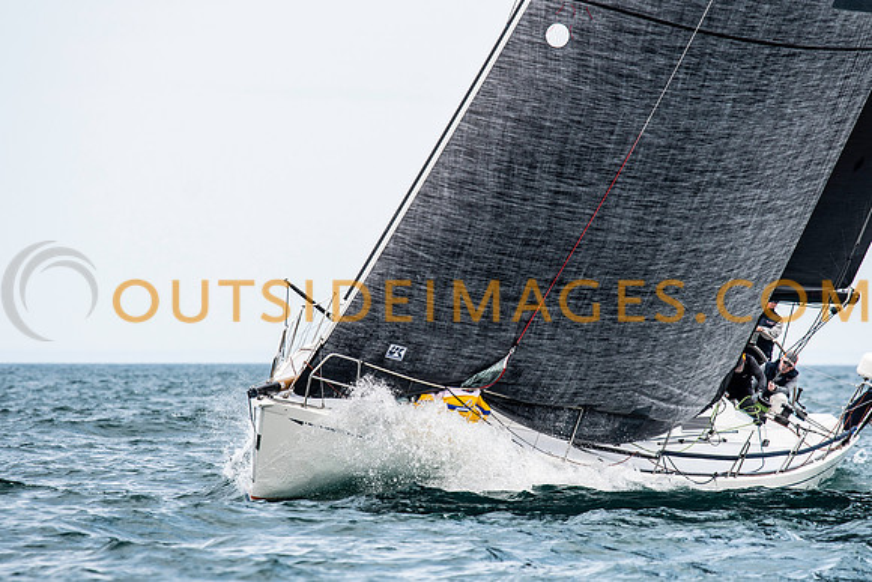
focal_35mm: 478
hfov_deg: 4.3
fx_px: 11578
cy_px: 291
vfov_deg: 2.9
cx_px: 436
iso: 400
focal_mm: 300
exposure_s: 1/1250
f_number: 5.6
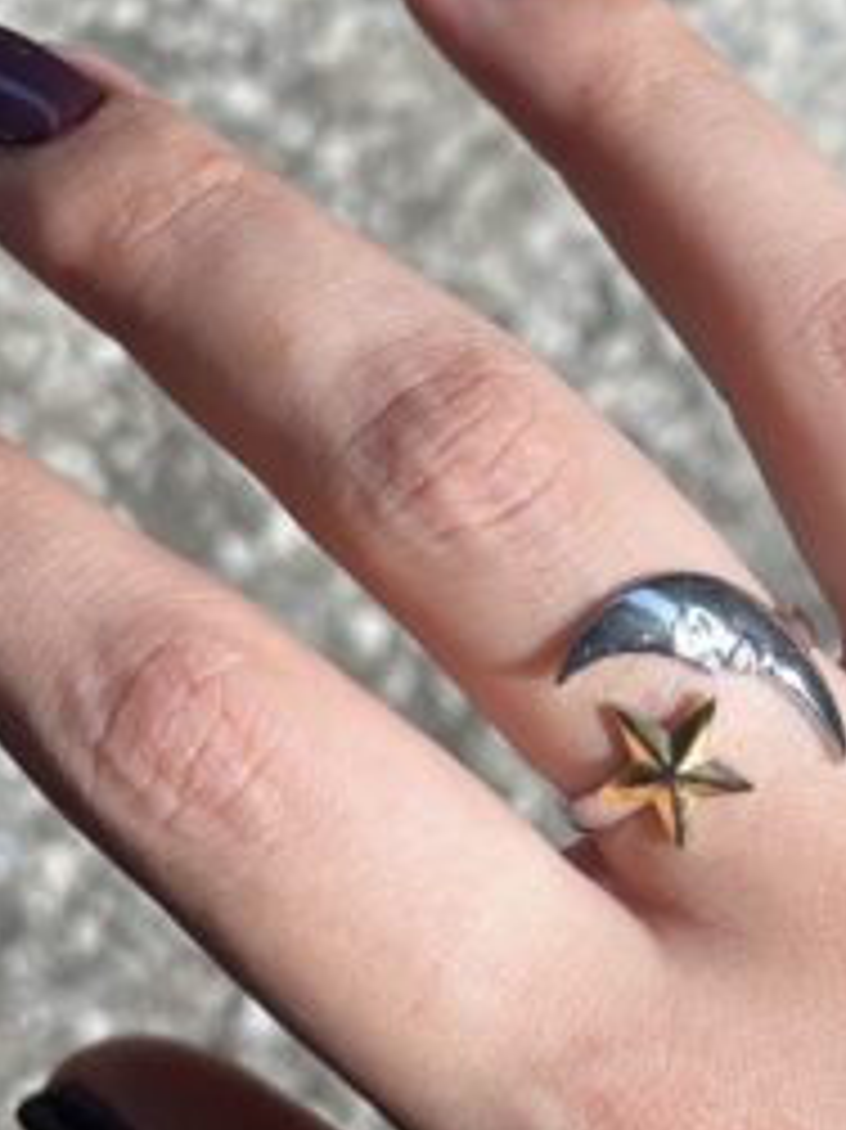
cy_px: 531
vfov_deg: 23.6
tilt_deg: -70.4
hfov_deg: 17.7
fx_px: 2707
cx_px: 513
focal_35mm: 83
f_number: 1.5
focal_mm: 5.7
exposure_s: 1/1972
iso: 50
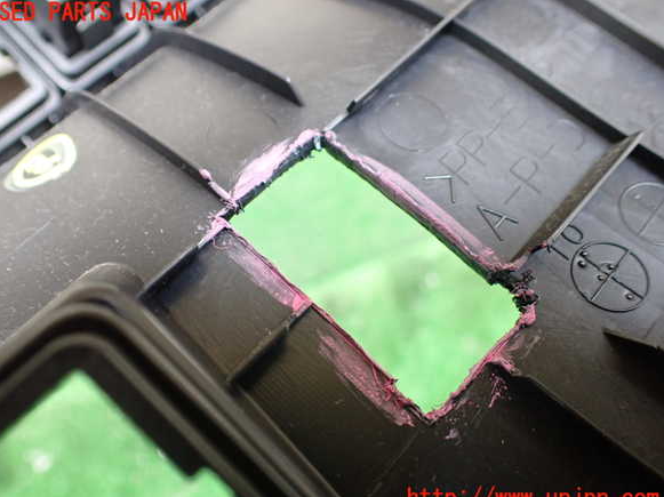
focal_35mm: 31
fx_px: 594
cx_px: 322
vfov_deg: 45.4
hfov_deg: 58.4
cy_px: 256
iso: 500
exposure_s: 1/125
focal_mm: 5.4
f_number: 2.3
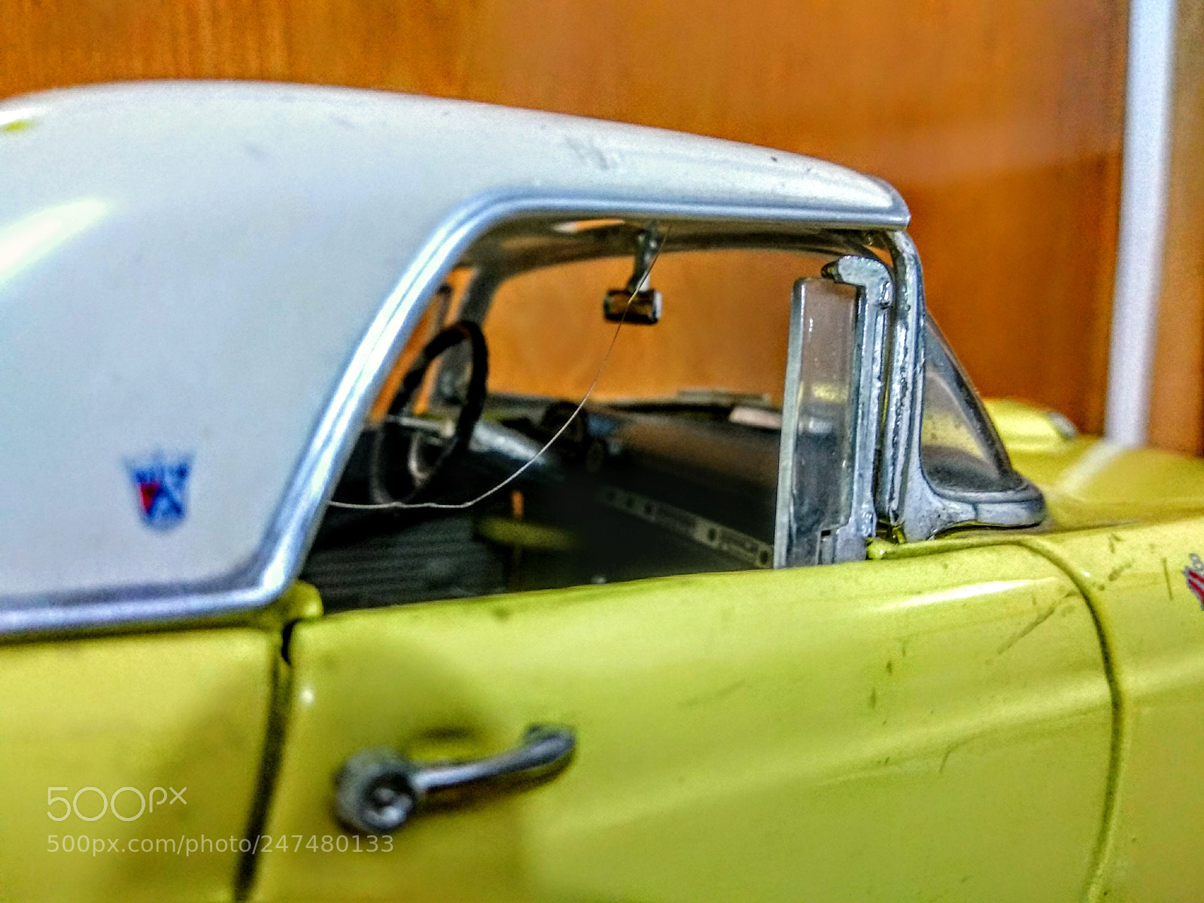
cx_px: 602
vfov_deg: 53.1
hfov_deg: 67.3
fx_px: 904
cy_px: 452
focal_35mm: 26
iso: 800
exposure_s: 1/20
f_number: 2.2
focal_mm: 3.81
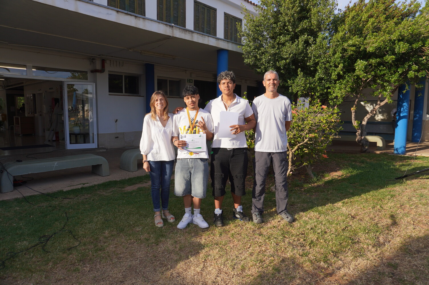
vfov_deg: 53.0
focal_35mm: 24
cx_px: 214
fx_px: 286
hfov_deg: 73.8
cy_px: 142
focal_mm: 16
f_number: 4.5
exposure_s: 1/500
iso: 100
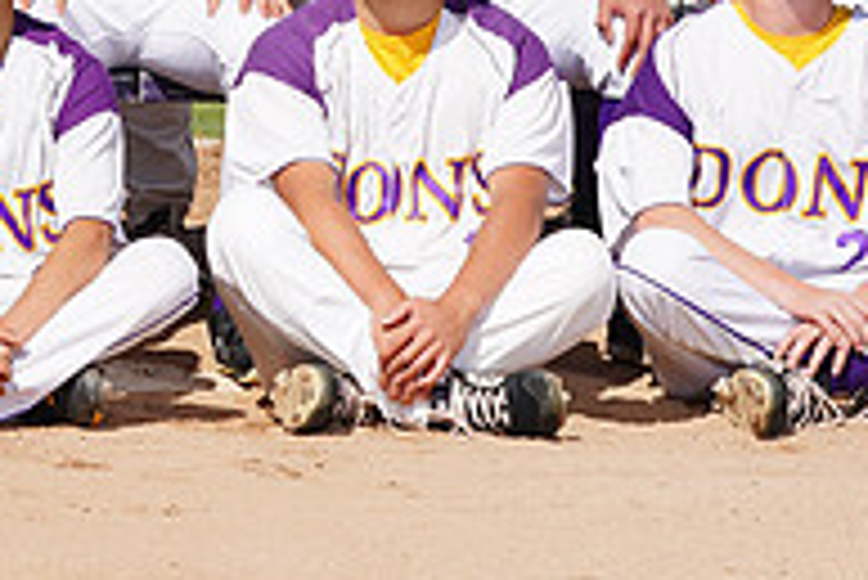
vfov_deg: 3.7
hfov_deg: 5.6
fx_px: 8903
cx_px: 13
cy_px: -265
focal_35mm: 369
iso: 100
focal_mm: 123
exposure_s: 1/250
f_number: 11
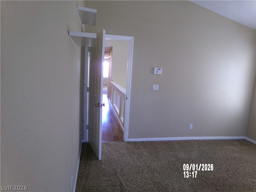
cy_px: 96
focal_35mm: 24
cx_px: 128
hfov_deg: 71.6
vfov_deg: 56.8
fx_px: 177
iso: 271
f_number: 3.7
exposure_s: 1/17
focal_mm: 4.3
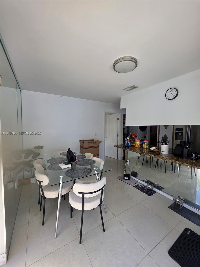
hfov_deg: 89.9
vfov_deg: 106.2
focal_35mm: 13
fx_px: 100
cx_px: 100
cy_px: 134
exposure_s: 1/120
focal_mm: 2.2
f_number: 1.9
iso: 20
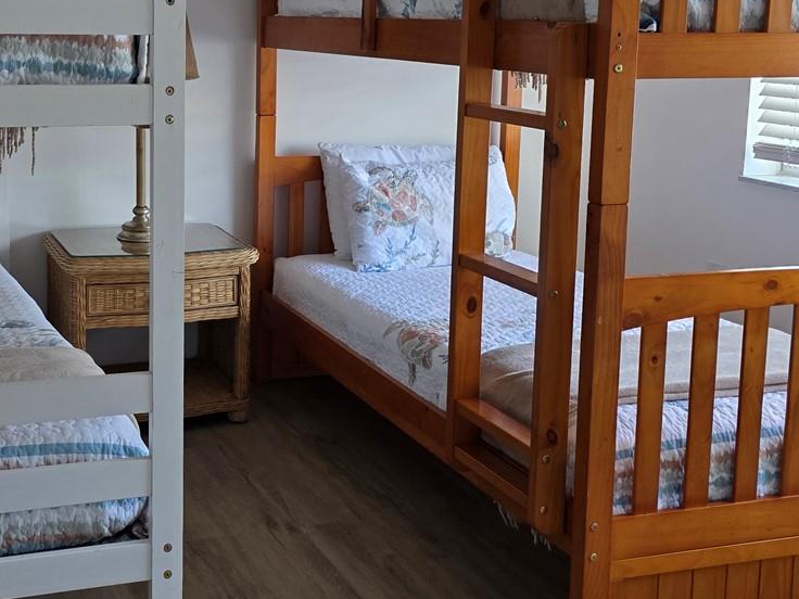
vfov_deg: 28.7
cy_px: 160
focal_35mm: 50
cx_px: 208
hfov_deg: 37.3
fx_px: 1154
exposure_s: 1/180
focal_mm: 6.3
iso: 200
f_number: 1.7
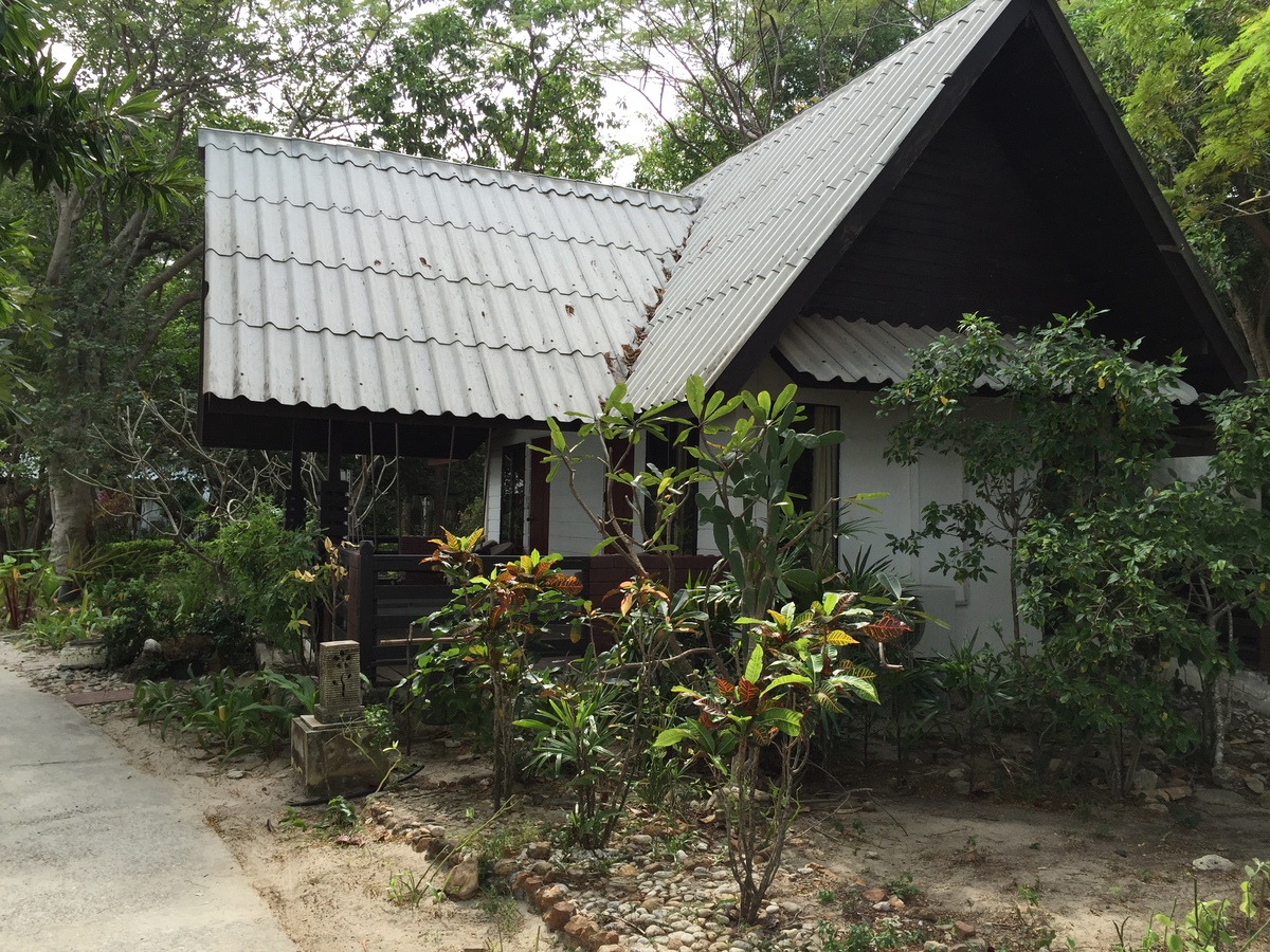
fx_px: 1064
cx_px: 635
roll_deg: -2.0
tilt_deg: +3.0
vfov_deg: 48.2
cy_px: 476
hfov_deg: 61.7
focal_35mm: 29
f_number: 2.2
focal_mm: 4.15
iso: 32
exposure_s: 1/514
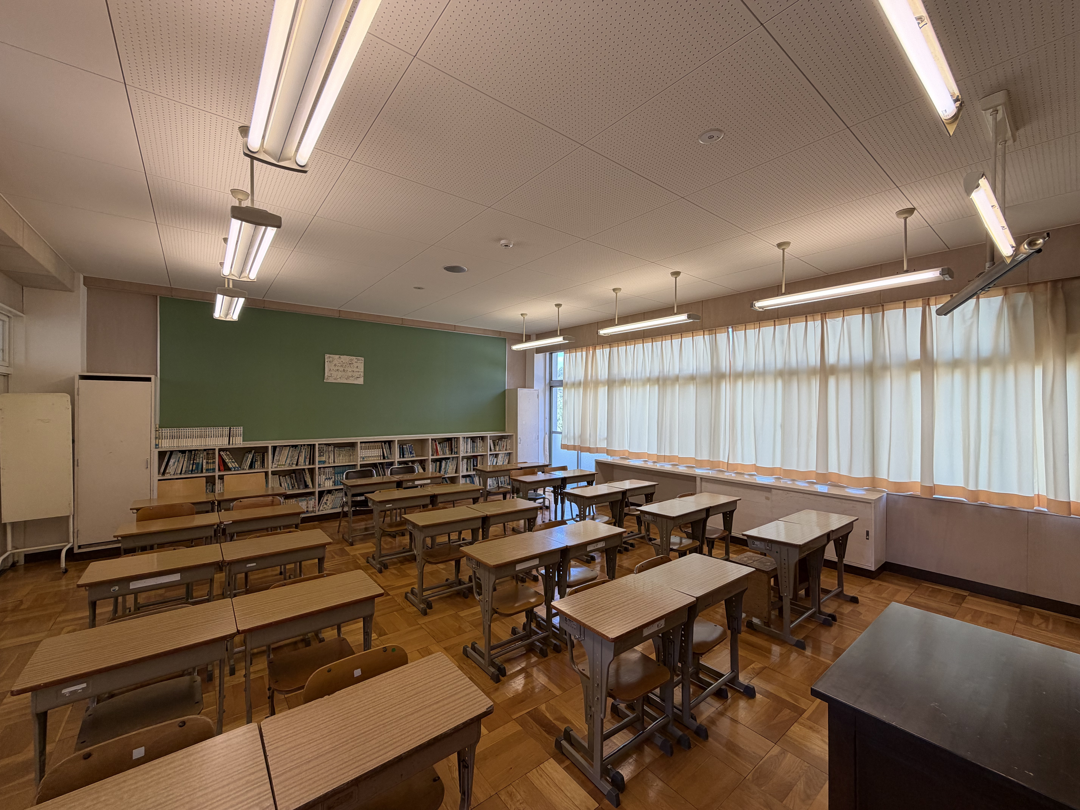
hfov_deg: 102.1
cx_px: 540
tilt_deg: -0.7
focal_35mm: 14
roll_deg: +0.4
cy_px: 405
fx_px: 437
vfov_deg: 85.7
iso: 64
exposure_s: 1/100
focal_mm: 2.22
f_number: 2.2
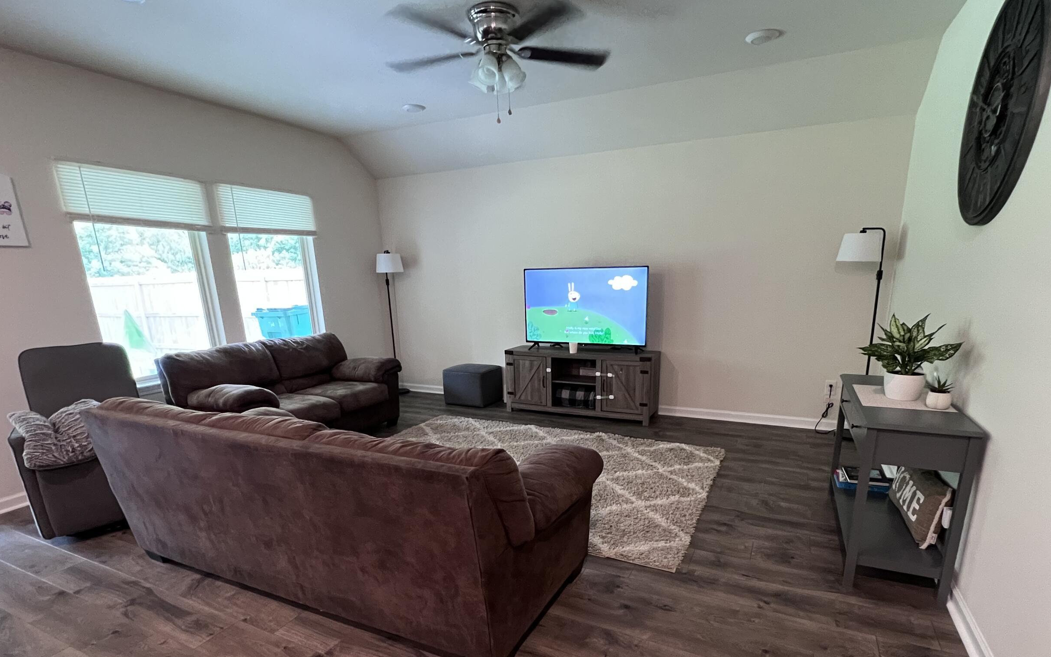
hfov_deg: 94.3
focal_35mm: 17
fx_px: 487
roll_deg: +1.7
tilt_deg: -16.0
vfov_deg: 66.8
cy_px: 417
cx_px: 549
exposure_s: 1/60
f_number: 1.8
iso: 640
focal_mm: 1.57
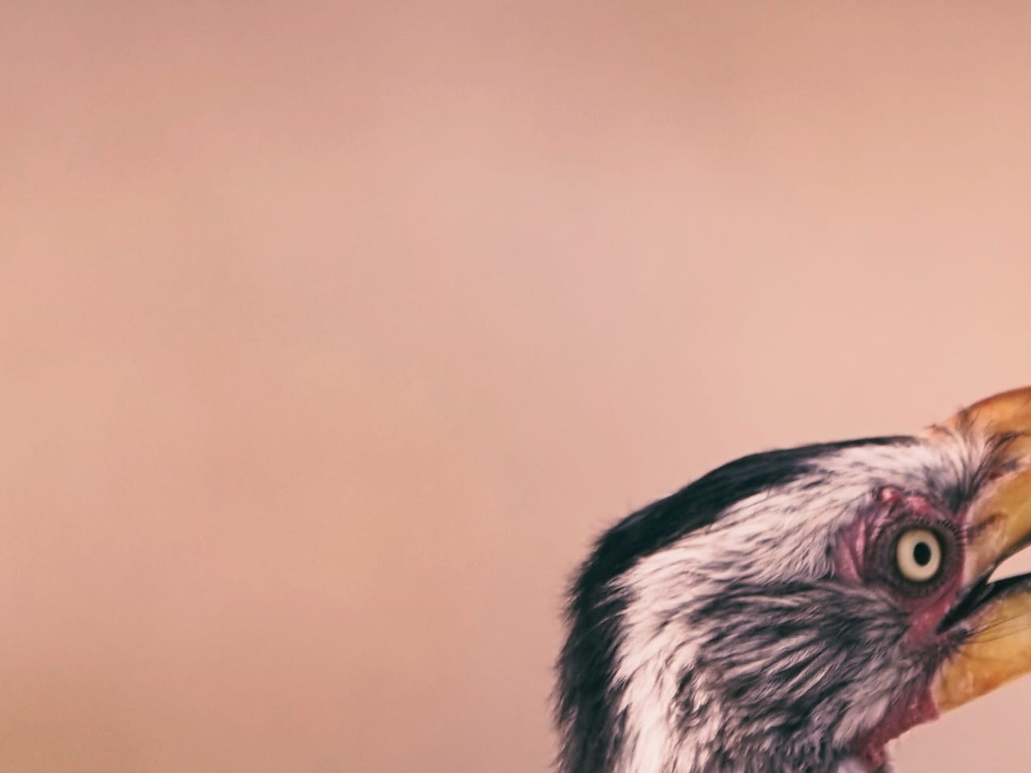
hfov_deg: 1.2
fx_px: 48761
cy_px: 1329
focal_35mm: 1637
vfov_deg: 0.9
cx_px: 708
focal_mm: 300
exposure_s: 1/320
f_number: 6.3
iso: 100
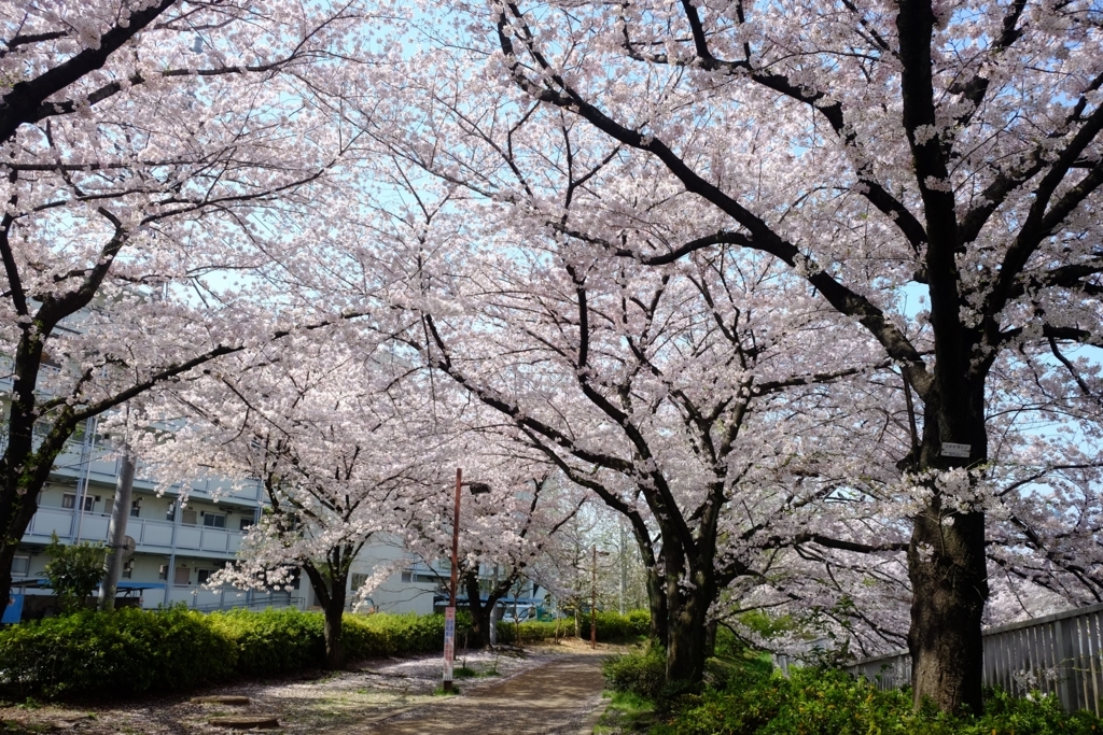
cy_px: 368
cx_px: 552
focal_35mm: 29
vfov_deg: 45.0
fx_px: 889
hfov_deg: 63.7
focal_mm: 19.6
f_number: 4.5
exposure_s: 1/140
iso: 200
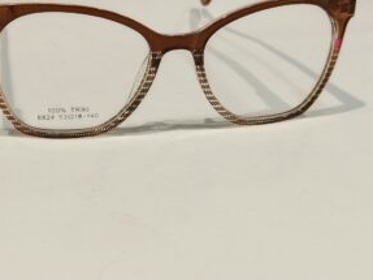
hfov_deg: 28.9
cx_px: 153
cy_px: 89
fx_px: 722
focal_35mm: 67
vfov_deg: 21.8
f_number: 1.7
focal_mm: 5.24
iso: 158
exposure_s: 1/100
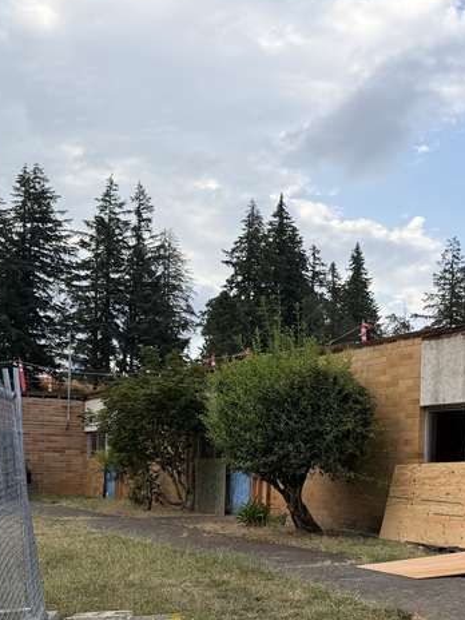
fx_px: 949
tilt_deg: -3.2
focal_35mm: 53
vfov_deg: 35.3
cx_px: 429
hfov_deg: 26.5
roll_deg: -2.8
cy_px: 473
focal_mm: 6.76
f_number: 1.78
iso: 80
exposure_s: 1/1727
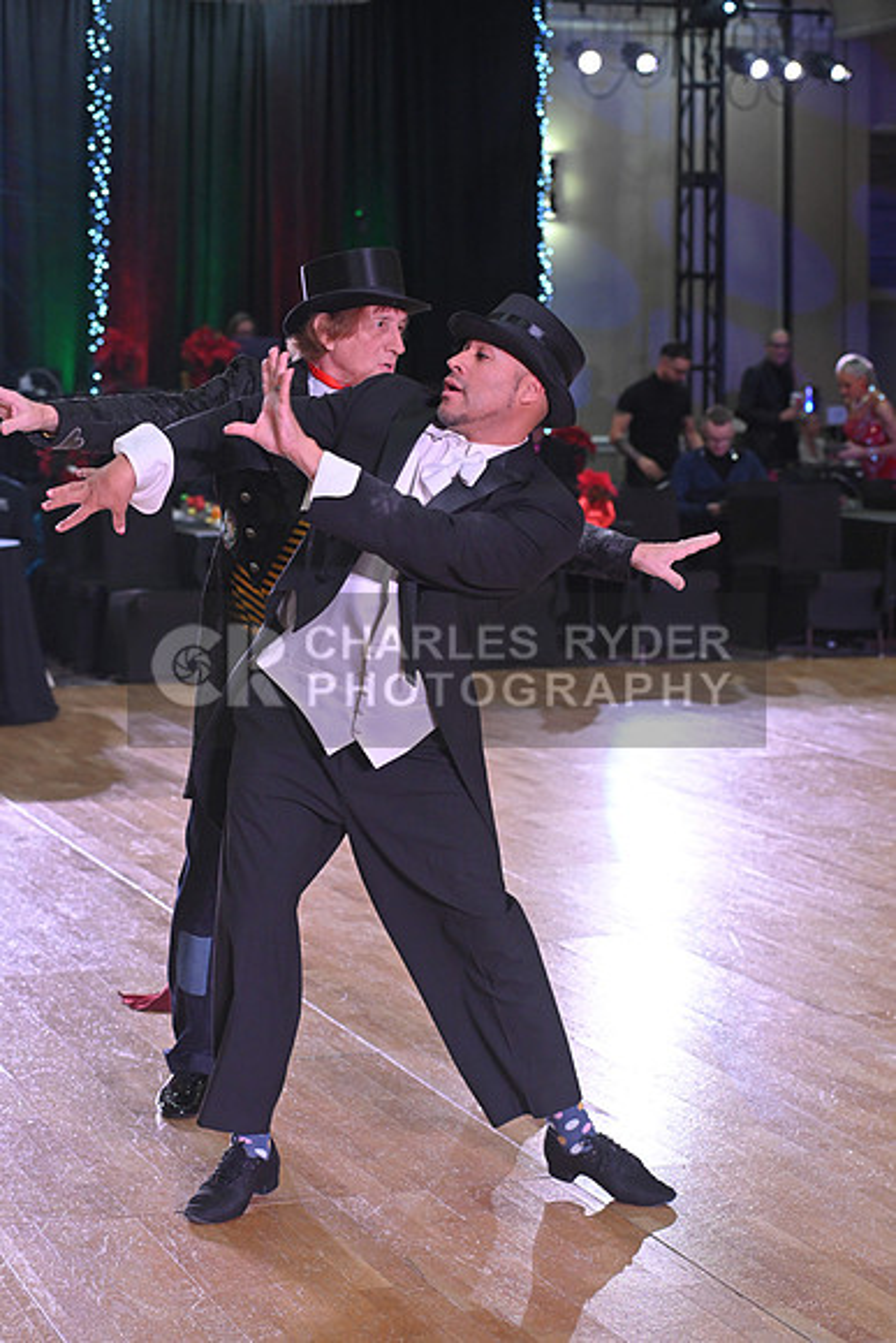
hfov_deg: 16.7
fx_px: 3059
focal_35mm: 82
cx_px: 448
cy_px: 672
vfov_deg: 24.8
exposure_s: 1/320
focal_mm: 82
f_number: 5
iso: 2000
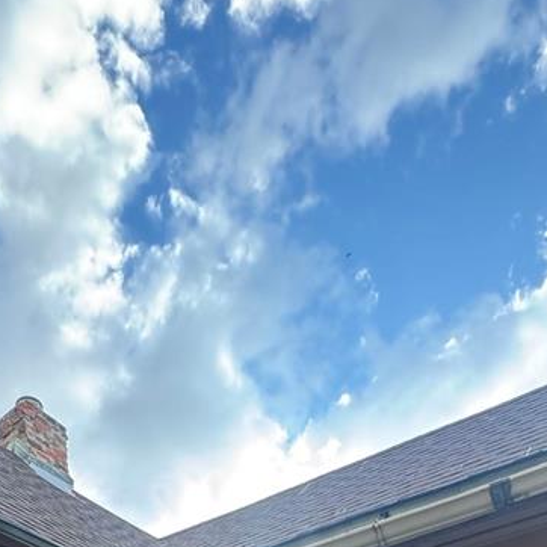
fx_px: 733
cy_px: 848
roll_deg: +0.8
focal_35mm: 41
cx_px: 236
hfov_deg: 40.8
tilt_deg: +4.8
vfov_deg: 26.8
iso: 40
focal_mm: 2.22
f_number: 2.2
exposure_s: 1/99
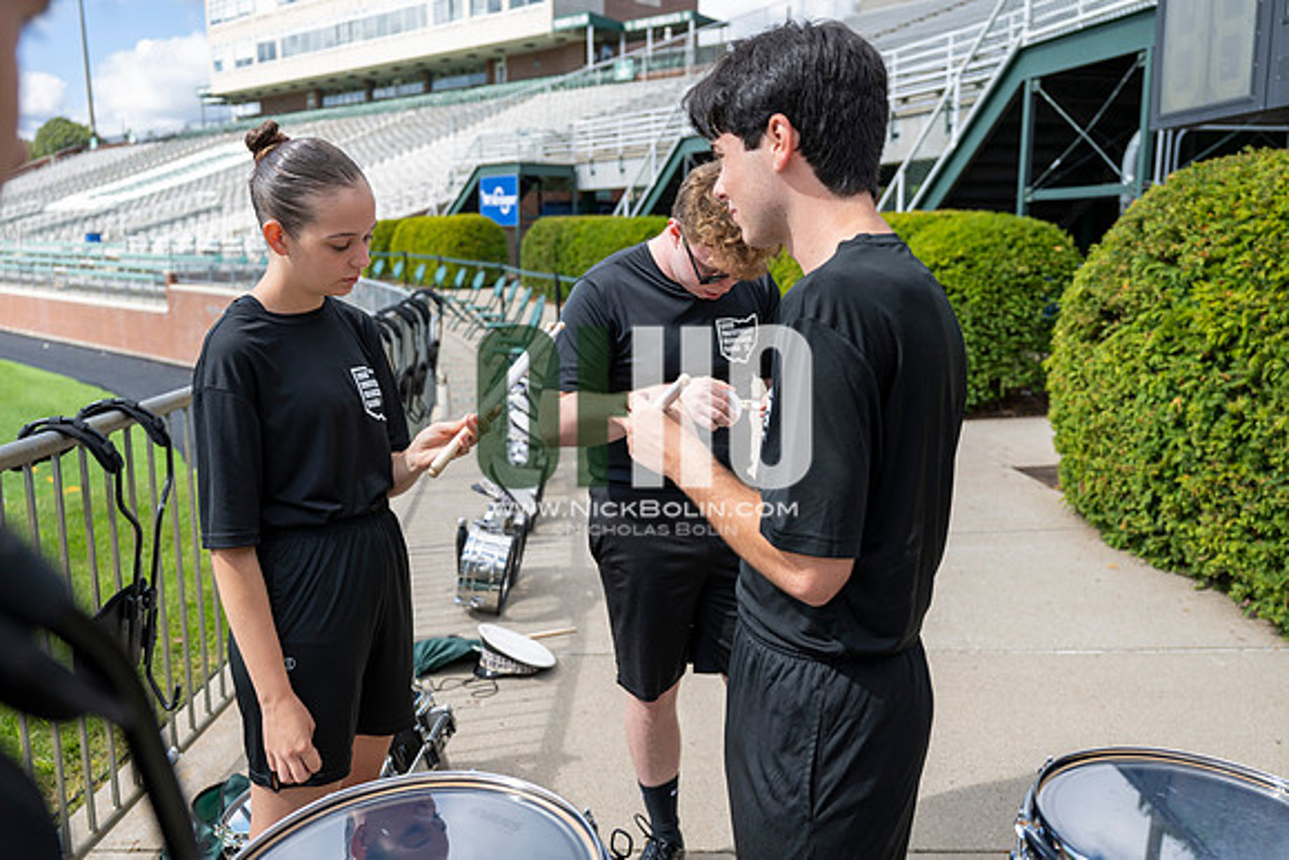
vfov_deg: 43.6
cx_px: 644
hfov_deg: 61.9
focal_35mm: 30
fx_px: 1074
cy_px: 430
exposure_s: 1/500
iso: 100
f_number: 3.5
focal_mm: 30
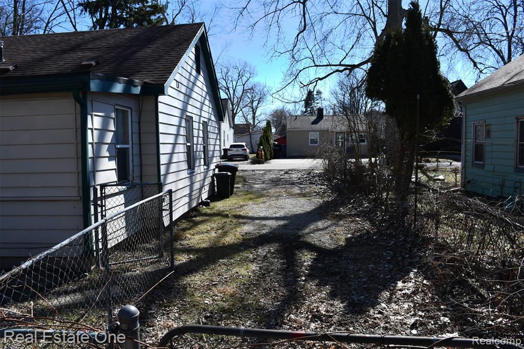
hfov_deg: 67.4
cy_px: 174
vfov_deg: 47.9
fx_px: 393
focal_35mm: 27
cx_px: 262
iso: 50
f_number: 7.1
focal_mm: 18
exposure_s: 1/200
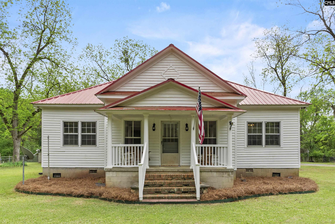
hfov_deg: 95.0
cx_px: 168
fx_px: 154
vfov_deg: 72.1
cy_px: 112
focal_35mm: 16
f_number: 6.3
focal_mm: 11
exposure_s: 1/200
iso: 200
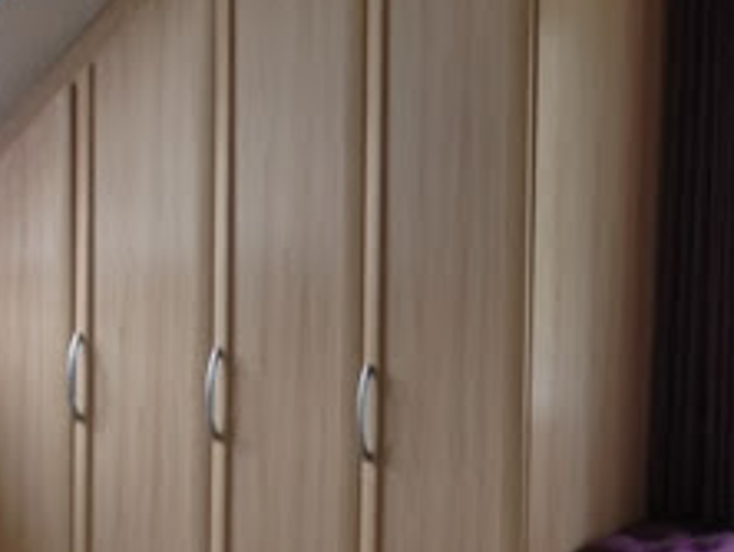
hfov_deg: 19.2
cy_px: 221
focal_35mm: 95
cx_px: 929
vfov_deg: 15.6
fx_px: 2017
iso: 80
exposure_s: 1/20
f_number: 2.4
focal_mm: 4.13
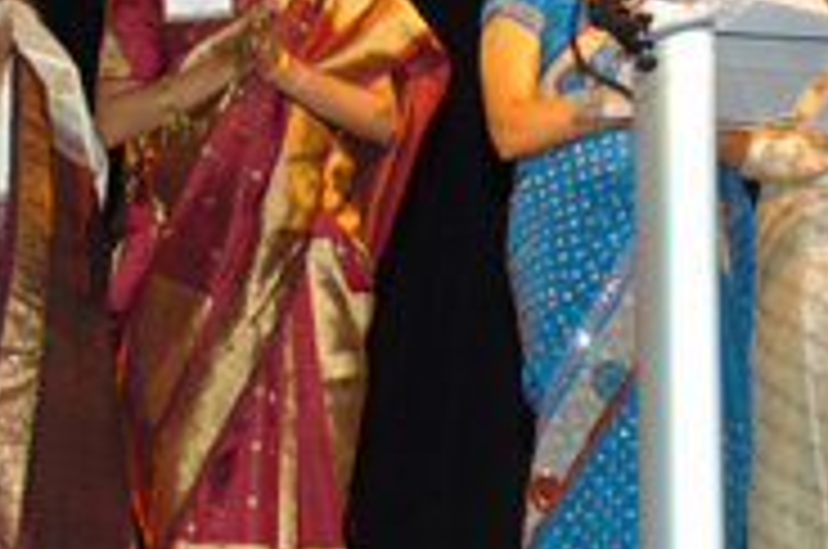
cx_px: 459
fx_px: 2586
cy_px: 160
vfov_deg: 12.1
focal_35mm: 113
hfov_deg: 18.2
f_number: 4.5
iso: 400
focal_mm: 23
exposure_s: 1/50
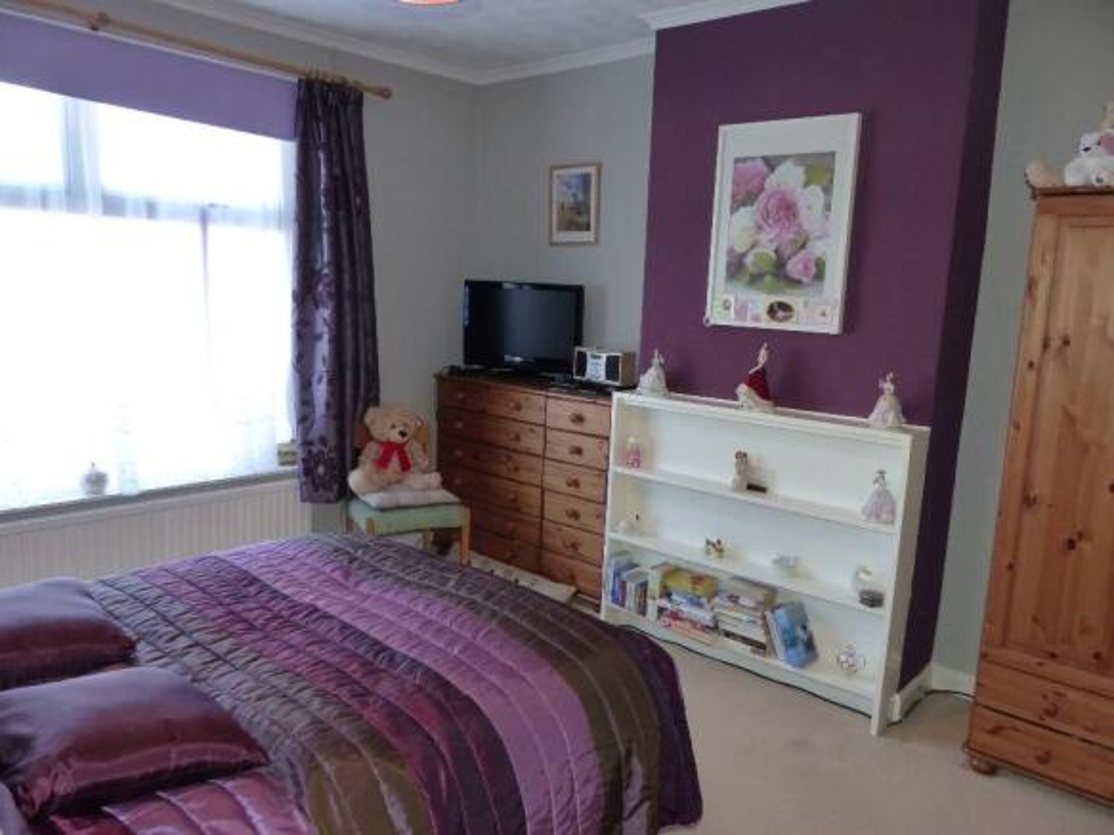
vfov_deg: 54.9
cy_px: 418
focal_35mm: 25
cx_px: 557
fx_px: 804
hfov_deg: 69.4
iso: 400
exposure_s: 1/60
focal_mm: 4.5
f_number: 2.8
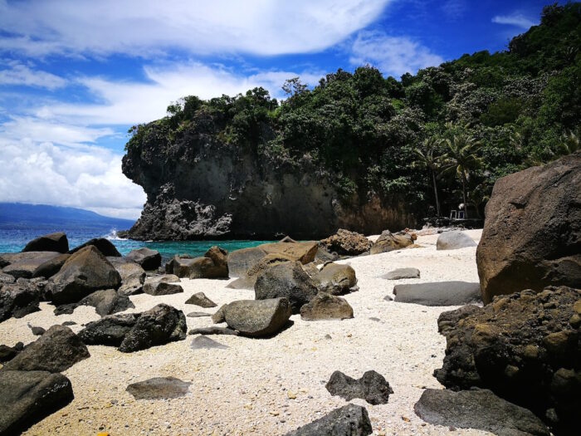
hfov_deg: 65.3
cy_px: 218
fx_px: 453
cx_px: 290
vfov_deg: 51.4
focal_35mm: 27
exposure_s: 1/1222
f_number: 2.2
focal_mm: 4.5
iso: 50
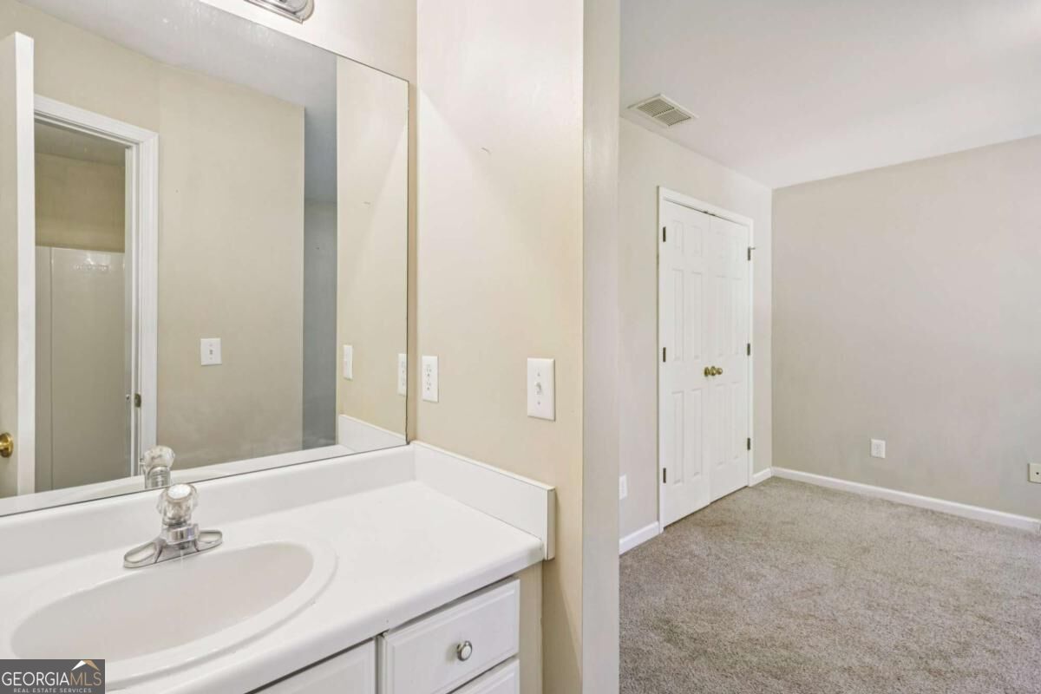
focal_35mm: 16
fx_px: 463
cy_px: 347
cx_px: 520
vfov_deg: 73.7
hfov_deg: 96.7
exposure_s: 1/30
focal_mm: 16
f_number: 8
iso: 400
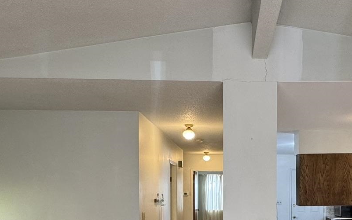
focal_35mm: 38
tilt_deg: -1.6
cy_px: 205
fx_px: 365
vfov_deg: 31.7
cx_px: 237
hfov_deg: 50.5
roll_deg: +0.6
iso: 160
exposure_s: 1/60
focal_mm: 2.22
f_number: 2.2
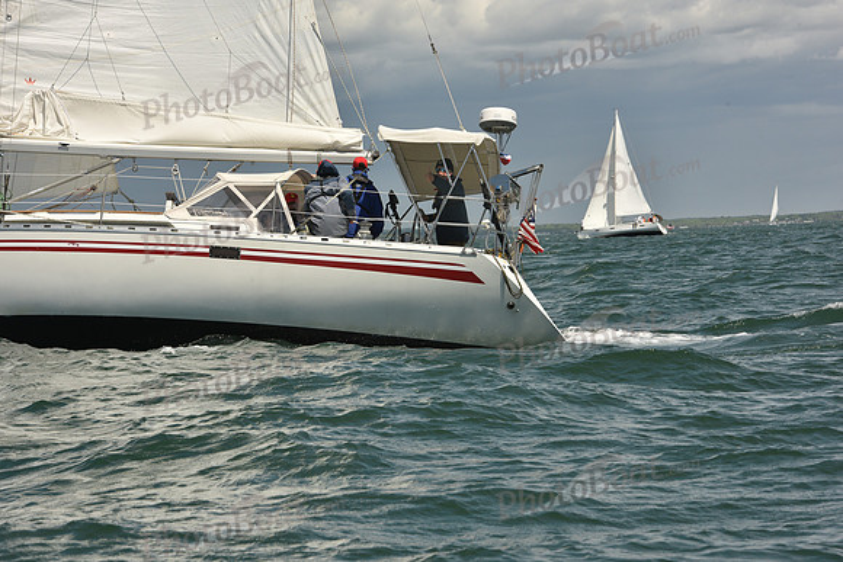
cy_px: 281
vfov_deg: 10.2
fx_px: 3162
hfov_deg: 15.2
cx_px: 422
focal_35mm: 135
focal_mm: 135
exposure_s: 1/800
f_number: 14
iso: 320
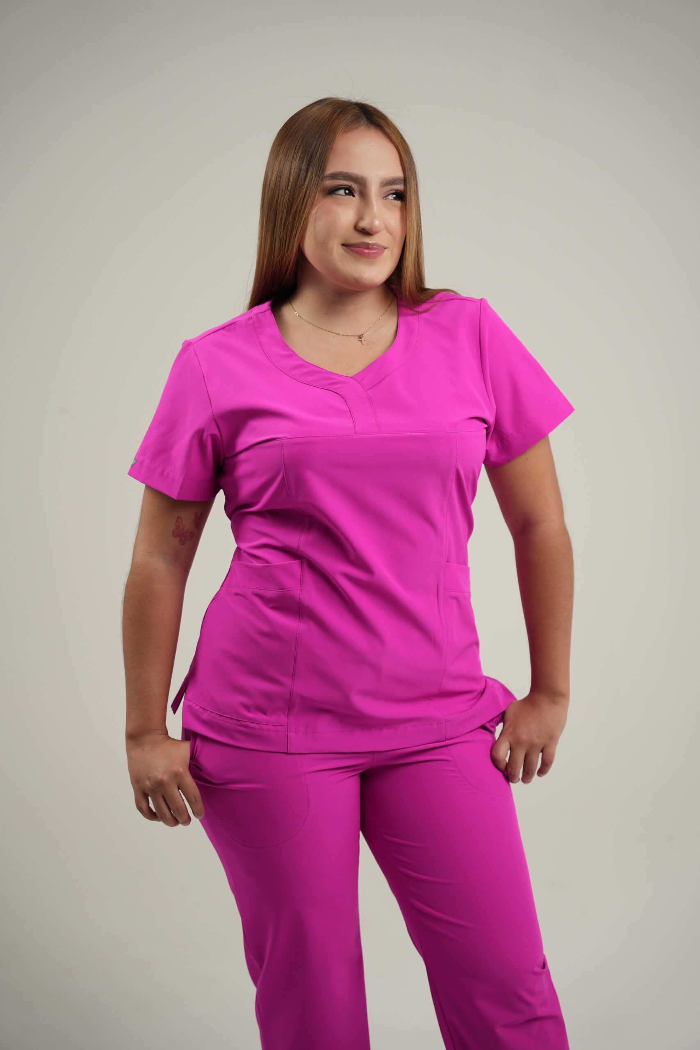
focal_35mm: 70
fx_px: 2041
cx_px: 350
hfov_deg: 19.5
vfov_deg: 28.8
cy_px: 525
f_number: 2.8
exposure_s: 1/200
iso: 125
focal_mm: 70
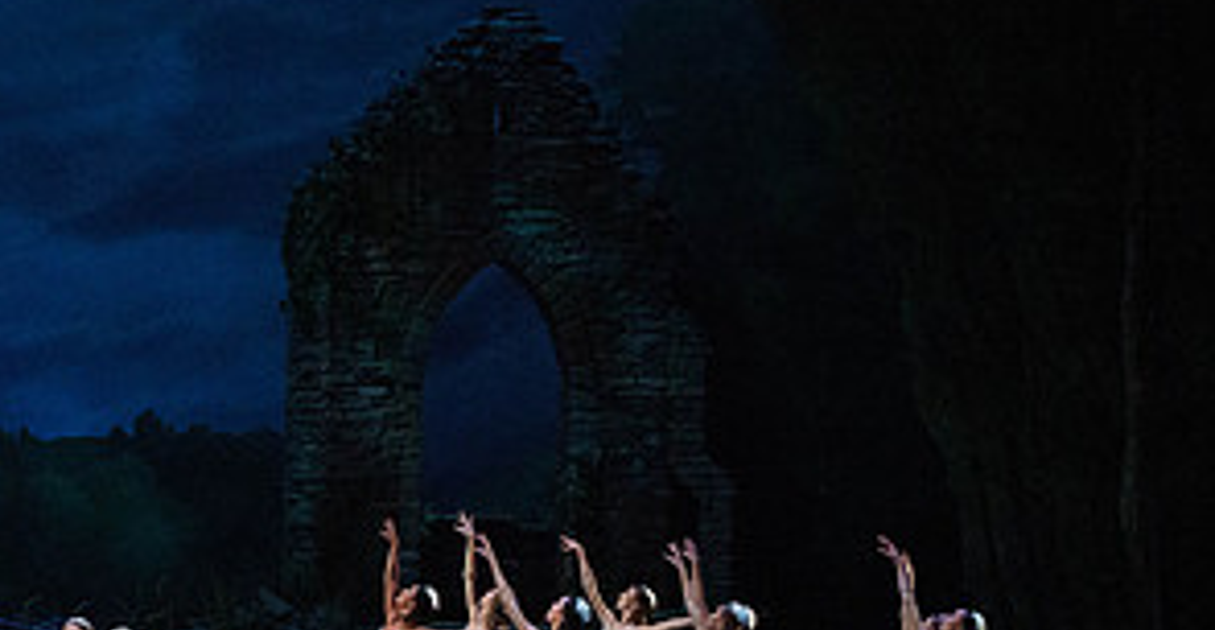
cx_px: 72
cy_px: 560
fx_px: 6674
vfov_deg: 5.4
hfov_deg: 10.3
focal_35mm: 211
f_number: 5.6
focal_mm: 100
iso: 8000
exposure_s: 1/250
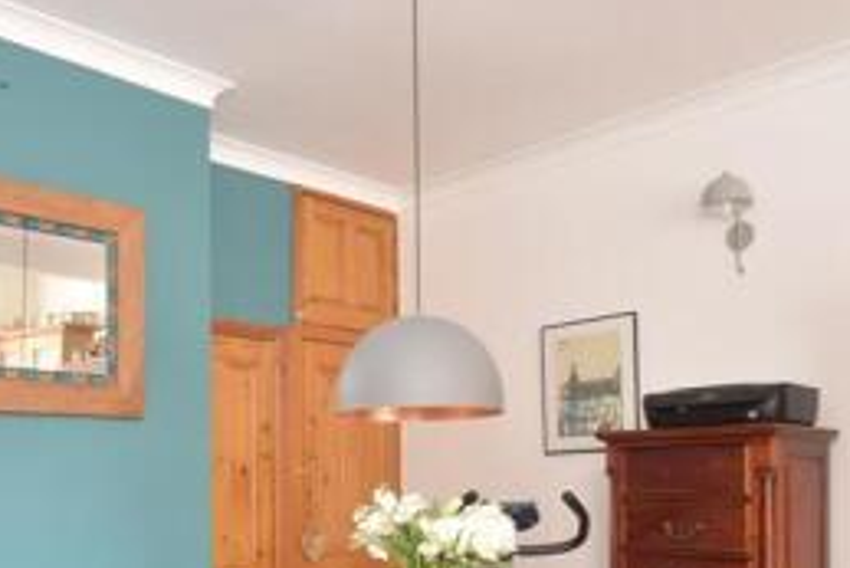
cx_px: 328
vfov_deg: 33.6
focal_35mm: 38
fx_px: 898
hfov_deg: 50.3
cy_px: 491
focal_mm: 10
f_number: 9
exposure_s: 1/6
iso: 500
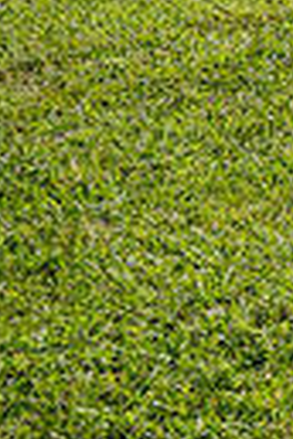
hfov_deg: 5.5
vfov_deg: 15.8
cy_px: -345
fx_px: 1355
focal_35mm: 111
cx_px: 1676
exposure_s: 1/3200
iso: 250
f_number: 4
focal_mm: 14
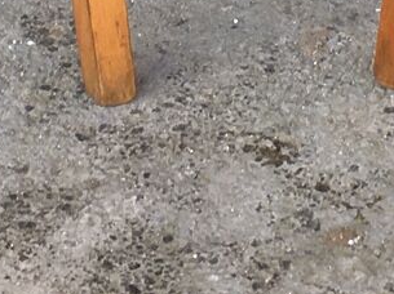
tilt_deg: -15.6
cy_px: -446
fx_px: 2183
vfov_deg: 7.2
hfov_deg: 10.3
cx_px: 335
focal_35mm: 192
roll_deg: -0.8
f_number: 2.2
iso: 25
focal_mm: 4.15
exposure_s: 1/109
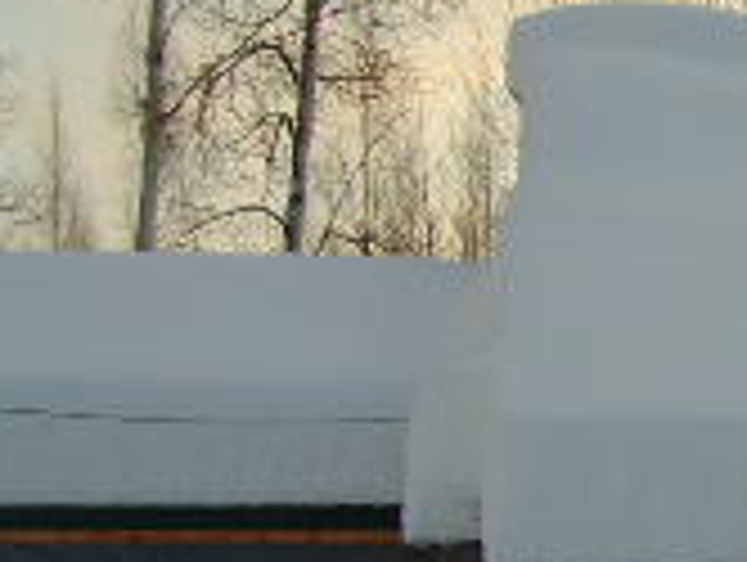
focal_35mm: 150
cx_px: 1382
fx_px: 3242
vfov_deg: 9.9
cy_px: 472
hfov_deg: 12.0
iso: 80
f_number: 3.5
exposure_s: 1/125
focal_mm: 6.6
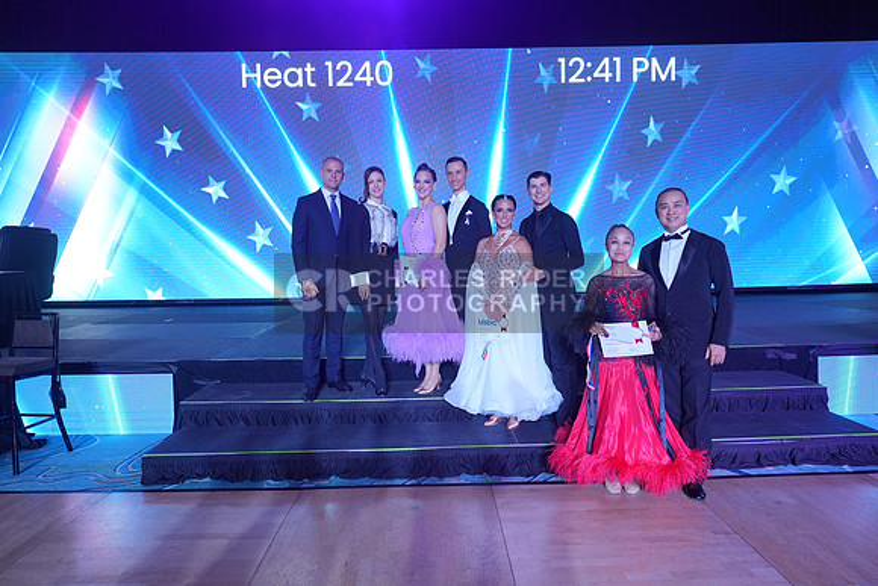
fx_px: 585
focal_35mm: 24
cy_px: 293
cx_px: 439
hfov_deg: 73.7
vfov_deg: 53.2
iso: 2000
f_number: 7.1
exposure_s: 1/200
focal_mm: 24
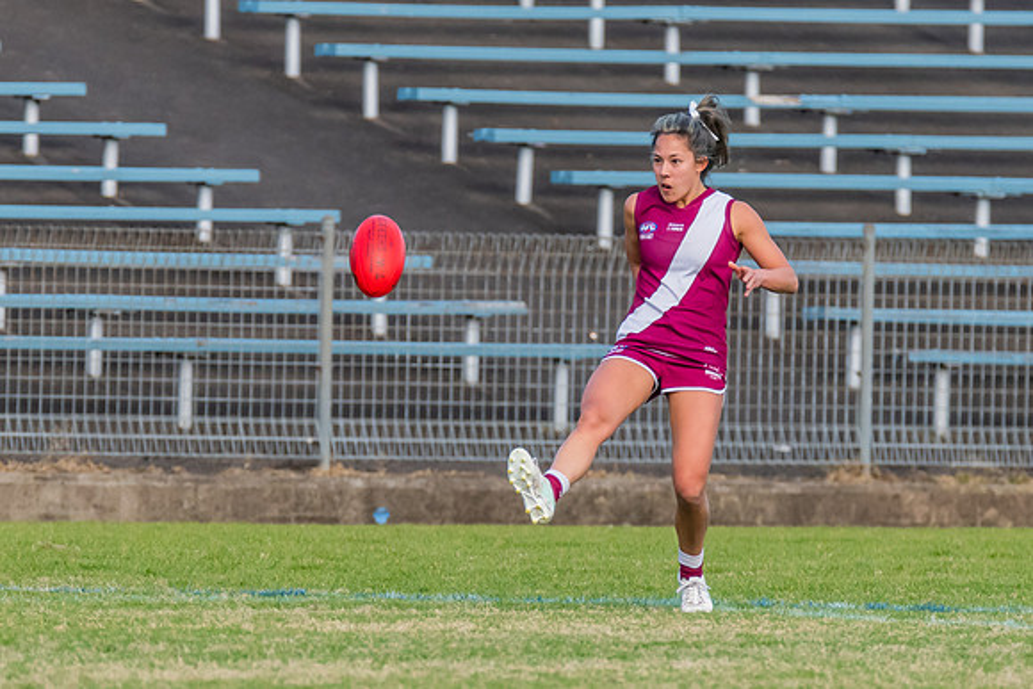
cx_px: 548
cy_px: 332
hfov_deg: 2.0
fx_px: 29255
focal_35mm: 1019
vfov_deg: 1.3
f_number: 6.3
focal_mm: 500
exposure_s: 1/1600
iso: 1600
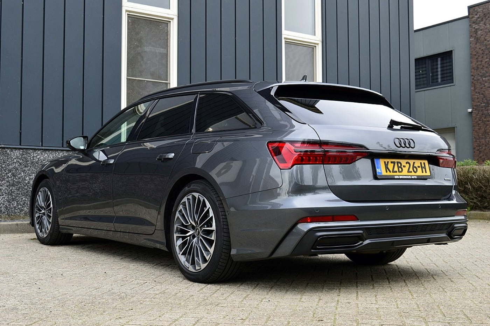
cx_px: 245
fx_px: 632
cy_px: 163
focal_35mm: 46
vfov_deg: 28.9
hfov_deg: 42.4
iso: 400
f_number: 9
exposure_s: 1/125
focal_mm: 31
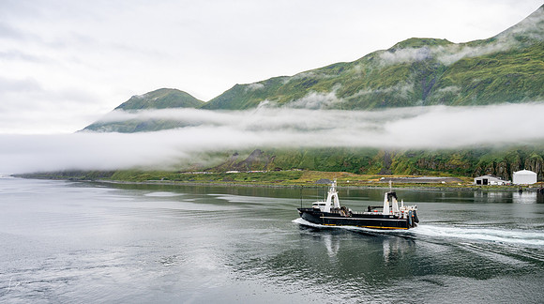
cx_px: 272
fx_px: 446
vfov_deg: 37.5
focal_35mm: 31
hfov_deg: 62.8
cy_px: 182
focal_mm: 29.5
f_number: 8
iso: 360
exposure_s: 1/125
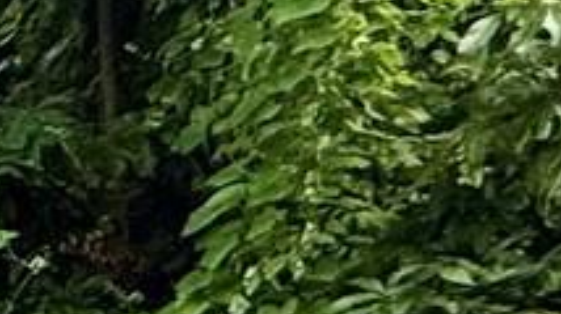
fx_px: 1695
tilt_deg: -2.4
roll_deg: +3.5
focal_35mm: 114
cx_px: -1277
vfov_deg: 9.0
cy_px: 879
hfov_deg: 10.3
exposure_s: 1/372
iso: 64
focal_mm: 2.22
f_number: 2.2
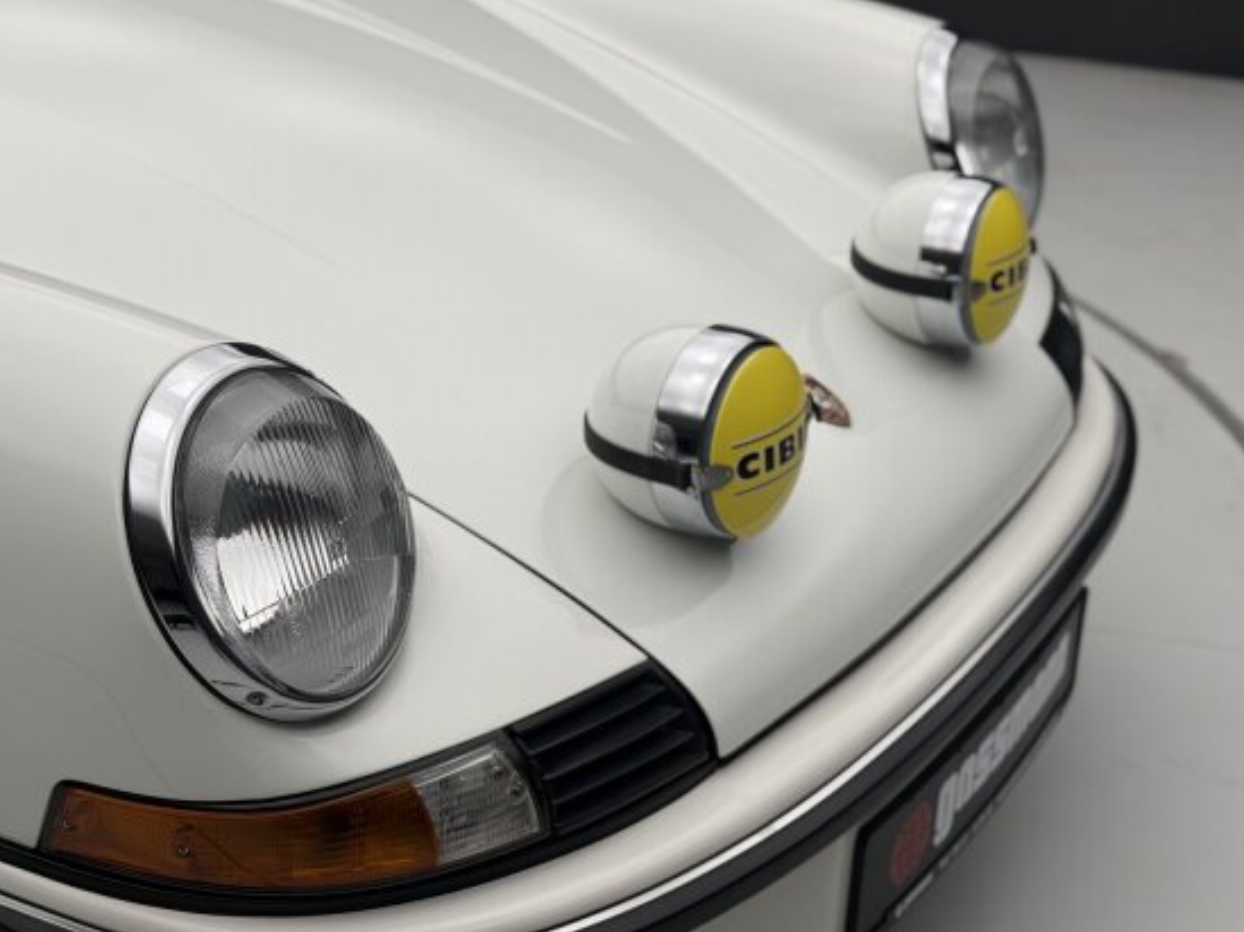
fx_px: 2011
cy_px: 424
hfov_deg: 34.4
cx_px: 578
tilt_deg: -23.2
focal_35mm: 56
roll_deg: -0.6
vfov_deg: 26.1
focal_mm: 6.76
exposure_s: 1/147
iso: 50
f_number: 1.78
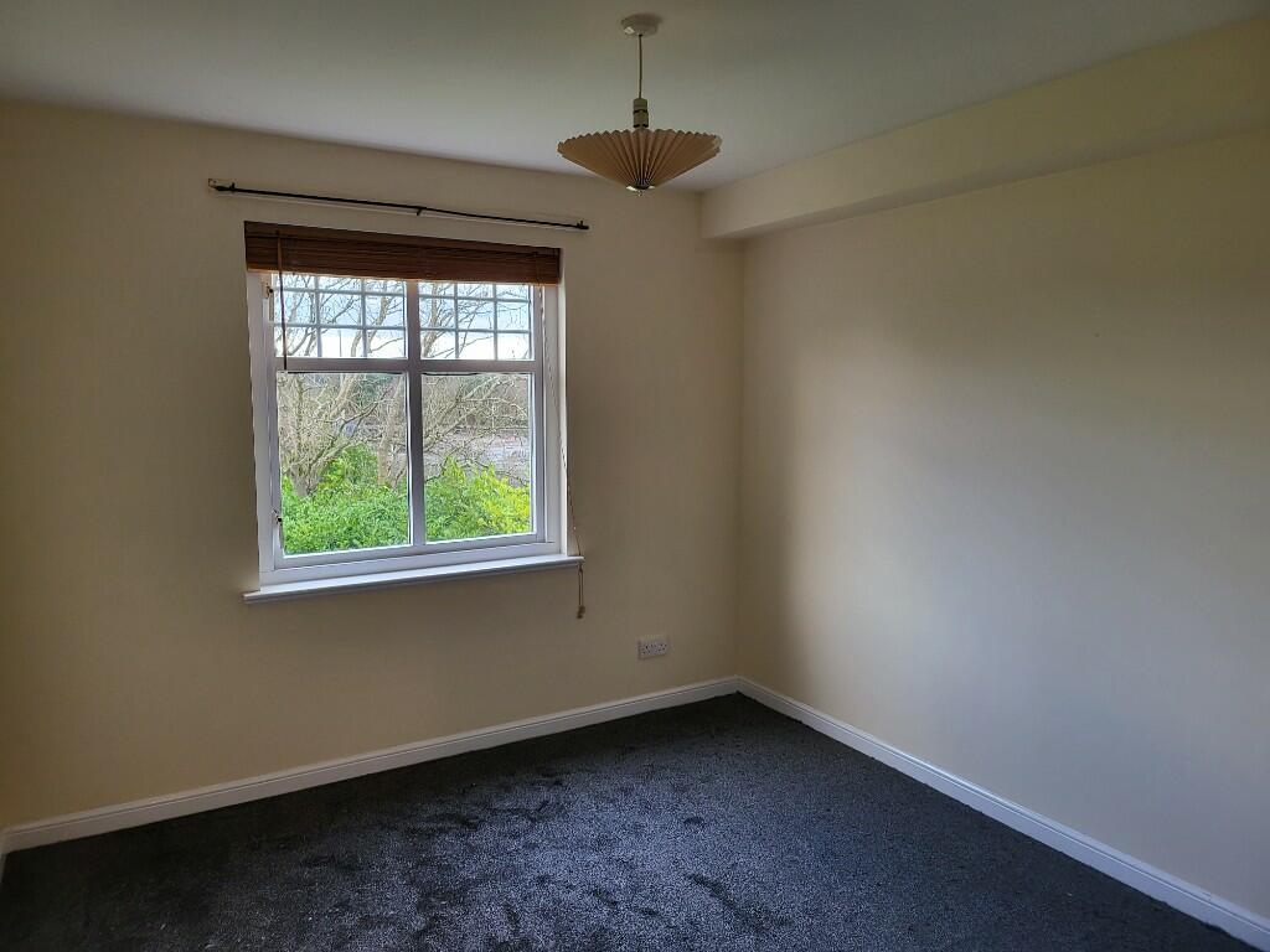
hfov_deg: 71.6
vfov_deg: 56.8
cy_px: 476
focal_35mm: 24
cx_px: 635
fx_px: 881
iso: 200
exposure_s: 1/100
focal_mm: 5
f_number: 1.8
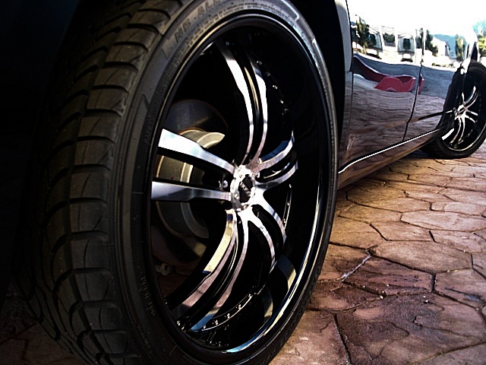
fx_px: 505
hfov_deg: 51.4
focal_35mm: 36
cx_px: 243
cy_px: 182
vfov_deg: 39.7
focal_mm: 6.3
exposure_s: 1/125
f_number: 2.8
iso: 400
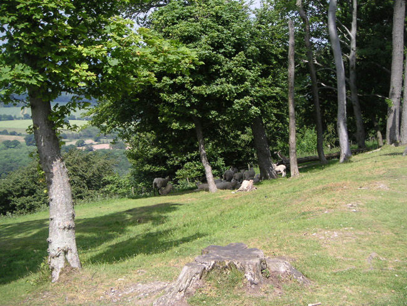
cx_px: 204
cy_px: 153
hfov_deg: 34.9
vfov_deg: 26.6
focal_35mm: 55
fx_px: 647
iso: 50
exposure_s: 1/750
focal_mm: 8.5
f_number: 3
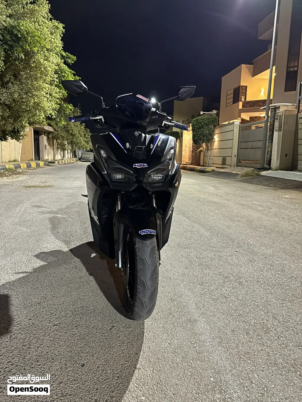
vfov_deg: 71.6
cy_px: 201
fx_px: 279
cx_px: 151
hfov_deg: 56.8
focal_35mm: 24
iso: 1000
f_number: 1.78
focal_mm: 6.86
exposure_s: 1/55
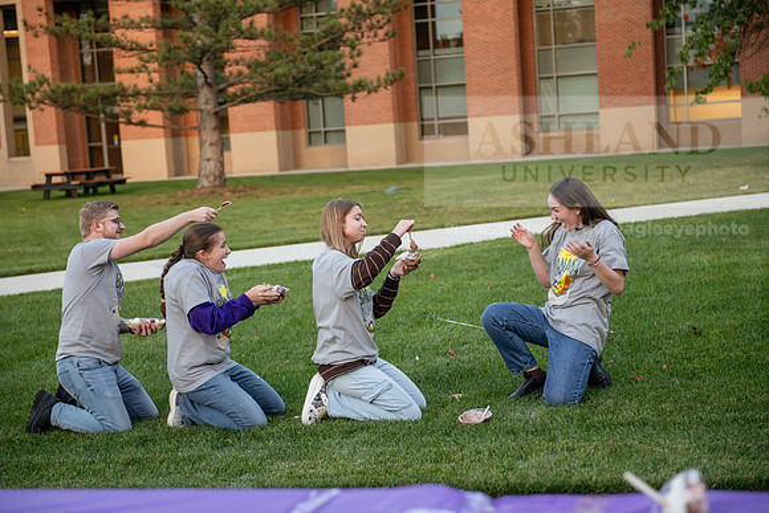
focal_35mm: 62
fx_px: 1325
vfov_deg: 21.9
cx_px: 384
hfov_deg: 32.4
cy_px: 256
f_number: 3.2
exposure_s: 1/320
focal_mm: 62
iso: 800
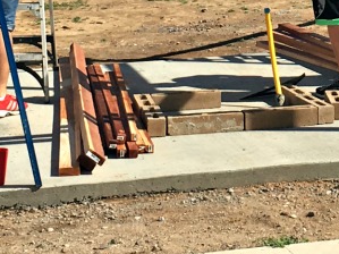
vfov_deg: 14.4
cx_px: 268
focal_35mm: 97
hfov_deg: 20.0
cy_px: -101
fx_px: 950
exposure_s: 1/2331
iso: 25
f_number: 2.2
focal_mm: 4.15
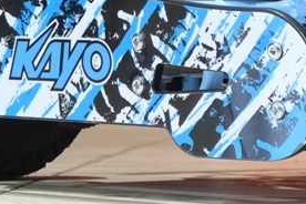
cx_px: 411
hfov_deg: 5.3
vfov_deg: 3.5
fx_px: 3306
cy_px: -375
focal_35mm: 389
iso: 1600
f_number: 4
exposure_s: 1/100
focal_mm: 44.7
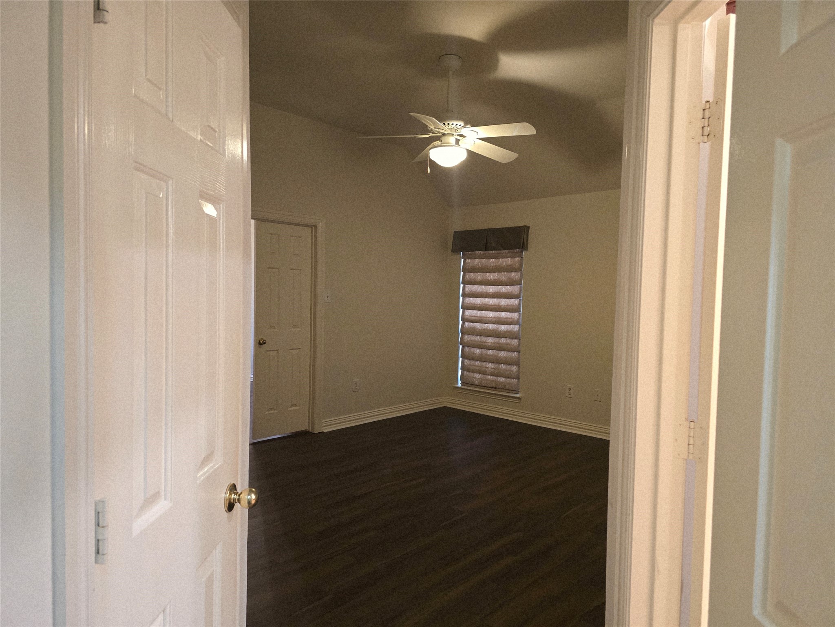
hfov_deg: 73.9
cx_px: 418
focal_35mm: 23
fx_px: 555
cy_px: 314
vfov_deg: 58.9
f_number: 1.7
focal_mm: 6.3
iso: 800
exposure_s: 1/120
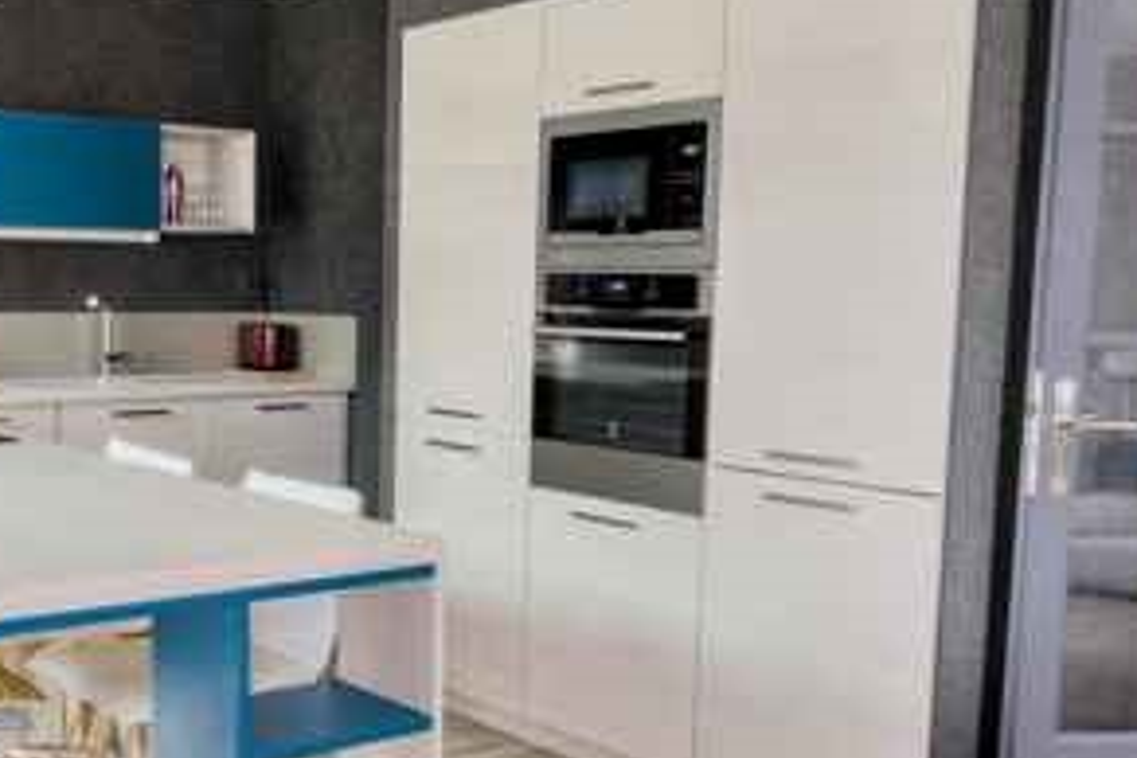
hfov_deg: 43.4
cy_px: 455
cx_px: 316
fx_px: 1390
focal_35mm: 44
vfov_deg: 30.4
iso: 800
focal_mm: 16
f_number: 8
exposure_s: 1/50
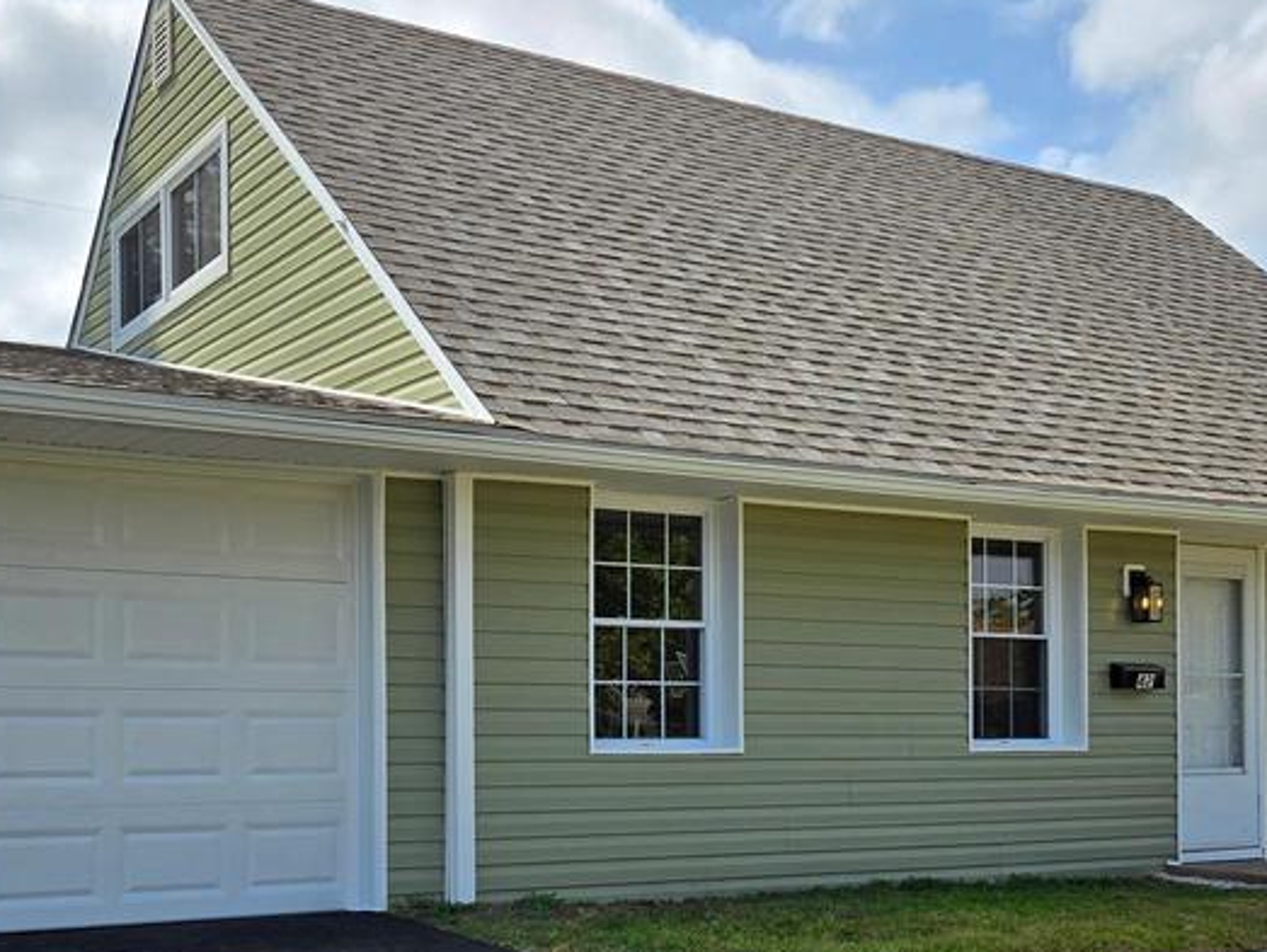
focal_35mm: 45
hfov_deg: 41.7
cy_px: 717
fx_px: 1648
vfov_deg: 31.6
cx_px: 472
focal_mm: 5.4
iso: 25
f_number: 1.8
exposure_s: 1/2500
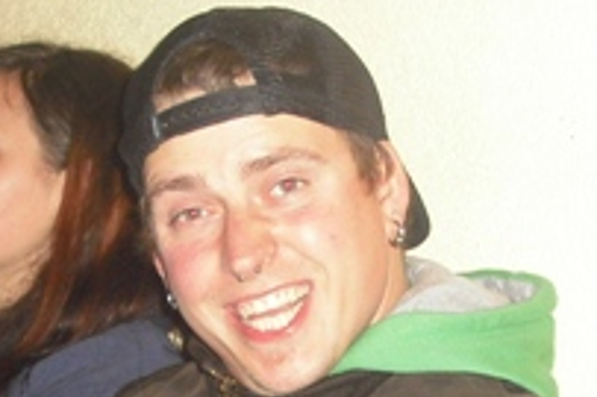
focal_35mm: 137
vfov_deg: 9.8
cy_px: 532
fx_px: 2270
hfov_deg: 15.0
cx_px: 279
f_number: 2.8
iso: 200
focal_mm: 6.2
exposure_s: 1/60
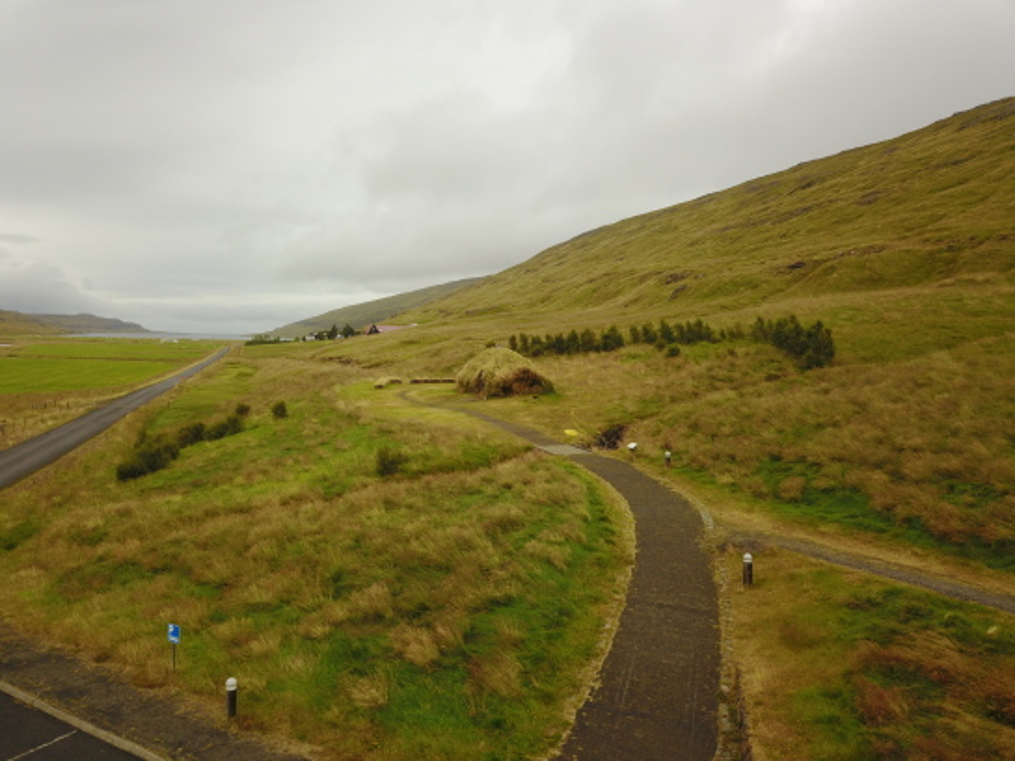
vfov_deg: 53.1
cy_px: 380
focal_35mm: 26
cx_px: 508
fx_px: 763
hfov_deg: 67.3
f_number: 2.2
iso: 136
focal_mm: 4.73
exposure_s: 1/50
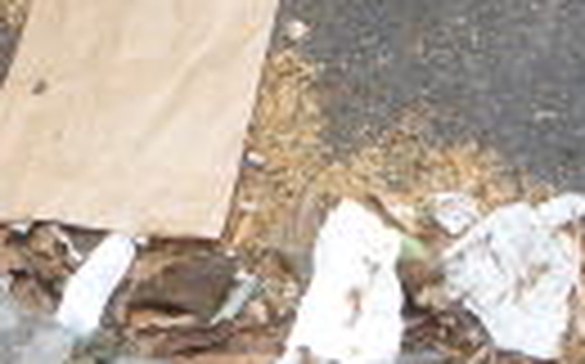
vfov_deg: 8.2
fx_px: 2501
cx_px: 315
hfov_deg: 13.3
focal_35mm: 157
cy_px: -85
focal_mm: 5.2
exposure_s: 1/60
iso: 100
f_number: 3.3
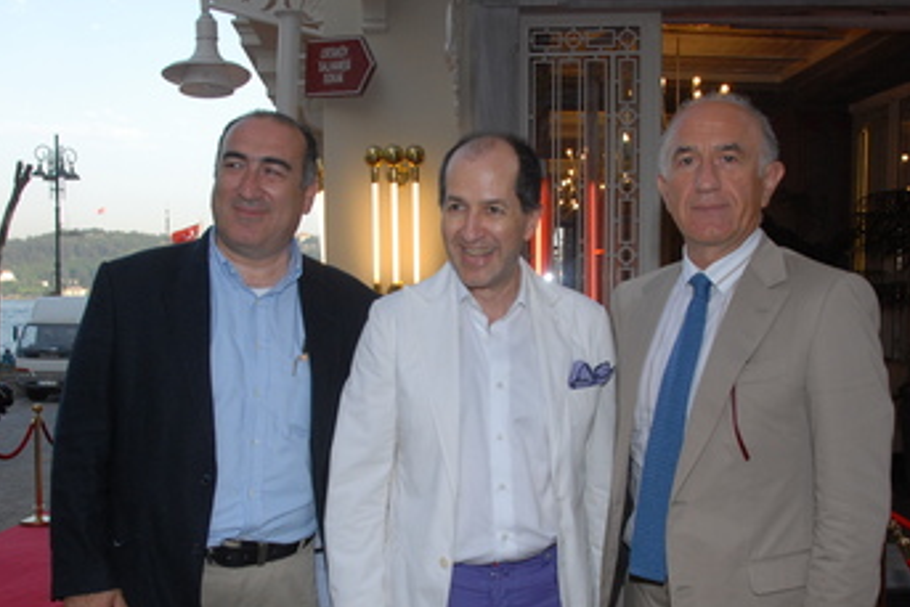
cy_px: 399
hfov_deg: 46.4
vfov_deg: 31.7
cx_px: 446
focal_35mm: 42
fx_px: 1062
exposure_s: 1/200
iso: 400
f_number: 7.1
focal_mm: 20
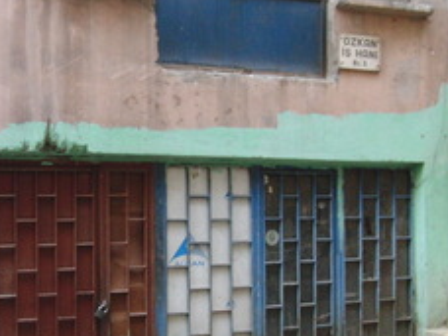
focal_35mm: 65
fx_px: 841
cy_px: 214
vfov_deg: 22.5
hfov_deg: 29.4
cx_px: 120
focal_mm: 6.42
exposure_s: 1/40
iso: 400
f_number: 3.6
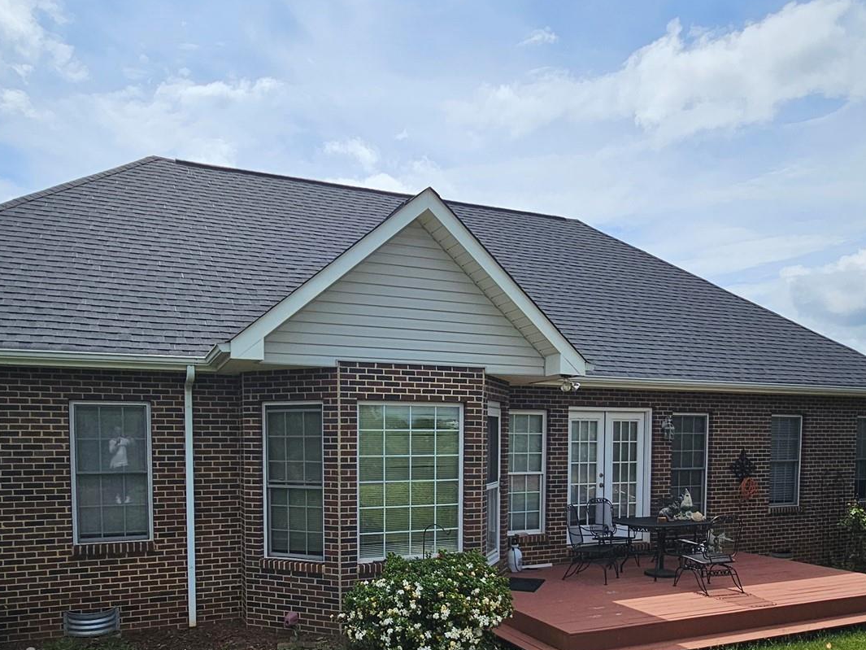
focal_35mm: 25
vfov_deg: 52.9
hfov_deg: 69.3
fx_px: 626
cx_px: 407
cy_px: 473
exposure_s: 1/4098
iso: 50
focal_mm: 2.2
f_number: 2.2
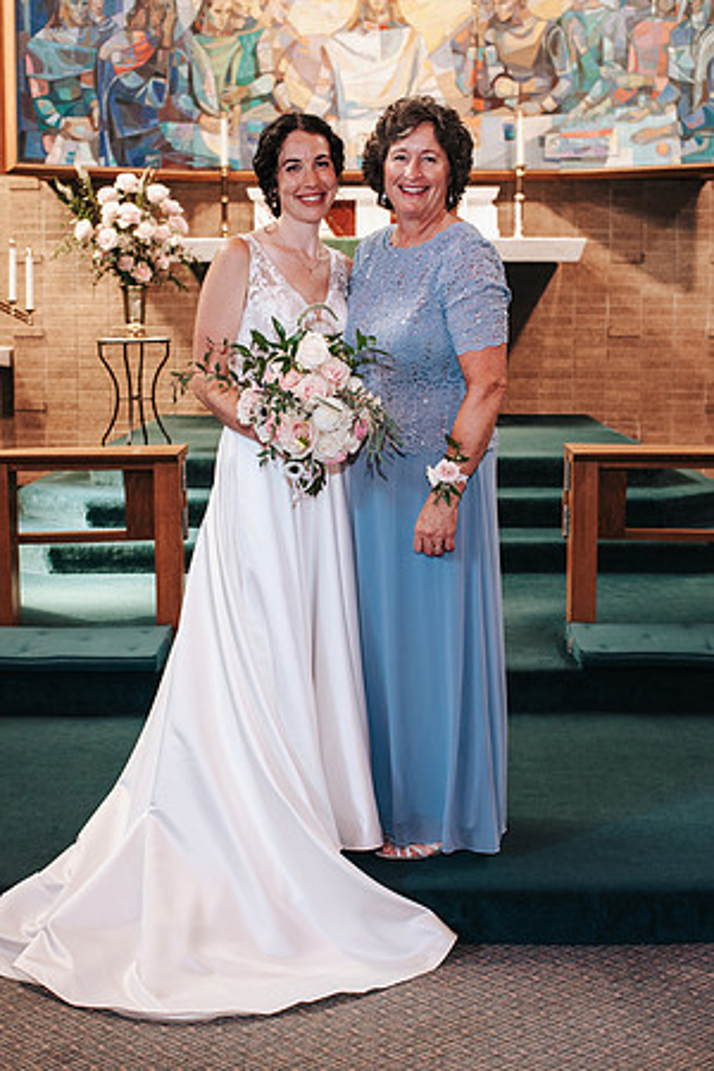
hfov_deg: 25.6
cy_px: 535
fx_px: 1573
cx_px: 349
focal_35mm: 53
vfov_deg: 37.6
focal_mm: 35
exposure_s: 1/125
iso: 640
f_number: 3.2
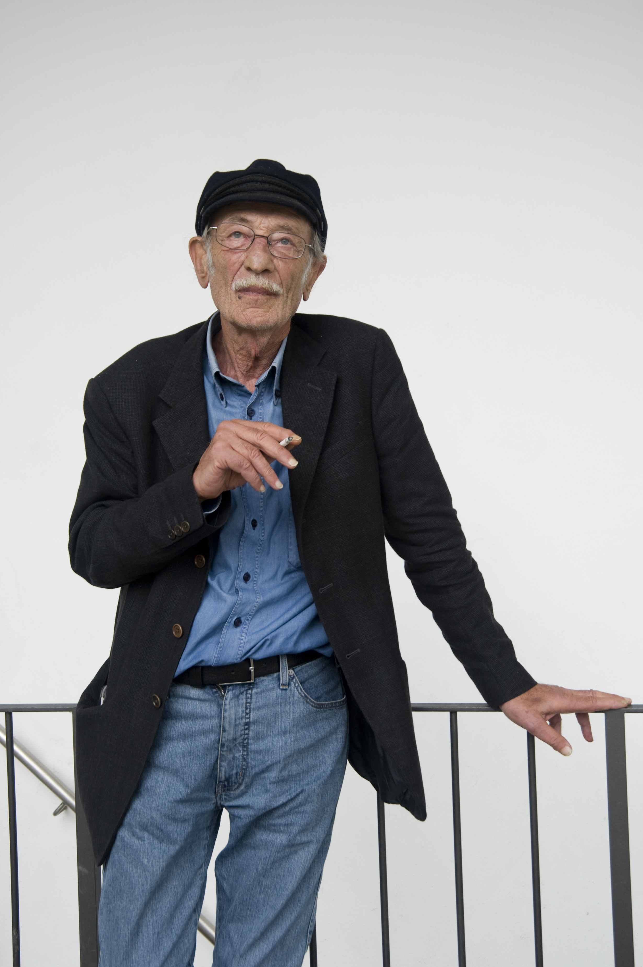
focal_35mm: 55
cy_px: 496
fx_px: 1475
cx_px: 323
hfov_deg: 24.6
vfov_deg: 36.3
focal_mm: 48
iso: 400
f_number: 6.3
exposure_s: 1/100
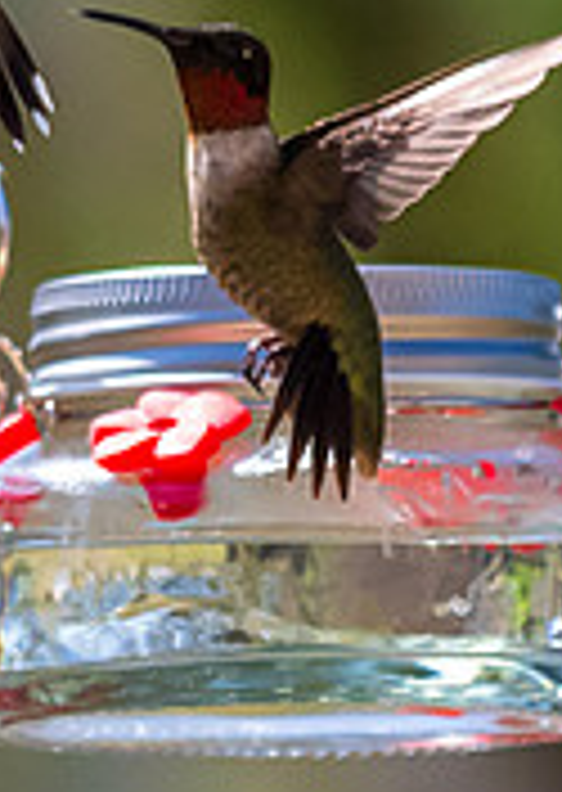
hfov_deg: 0.9
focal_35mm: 1680
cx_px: -60
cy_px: 471
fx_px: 37683
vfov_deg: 1.2
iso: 2000
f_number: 5.6
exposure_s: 1/3200
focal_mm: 200
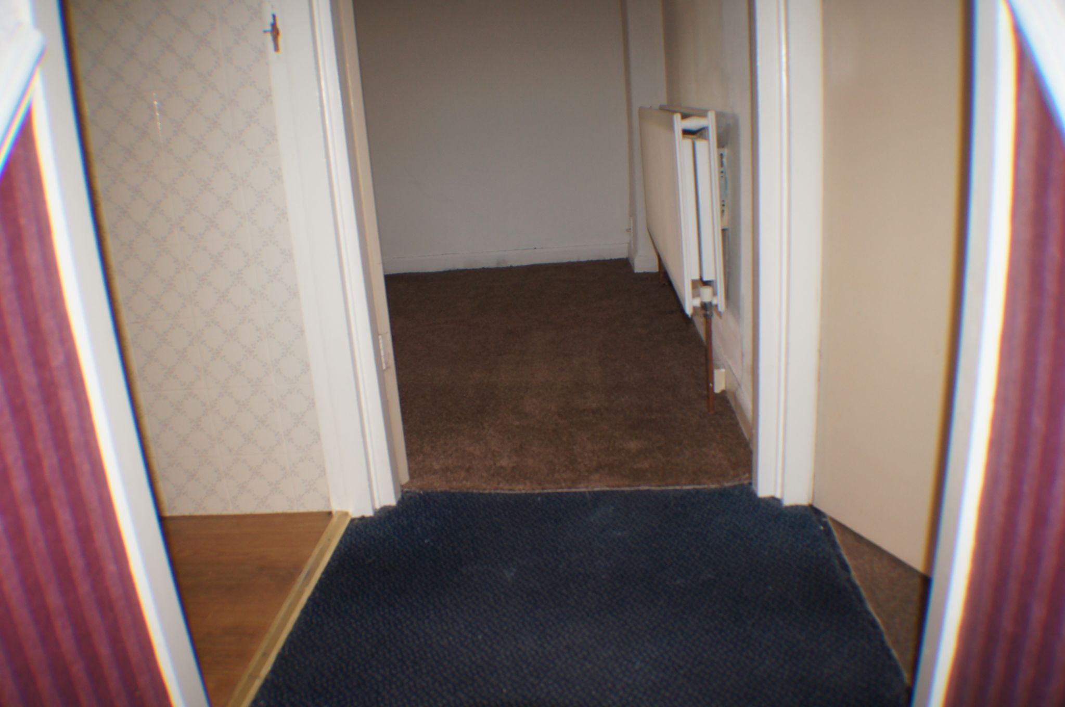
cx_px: 532
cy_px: 354
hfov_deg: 57.3
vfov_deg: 39.9
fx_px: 975
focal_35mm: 33
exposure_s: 1/60
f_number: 4
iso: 400
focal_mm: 22
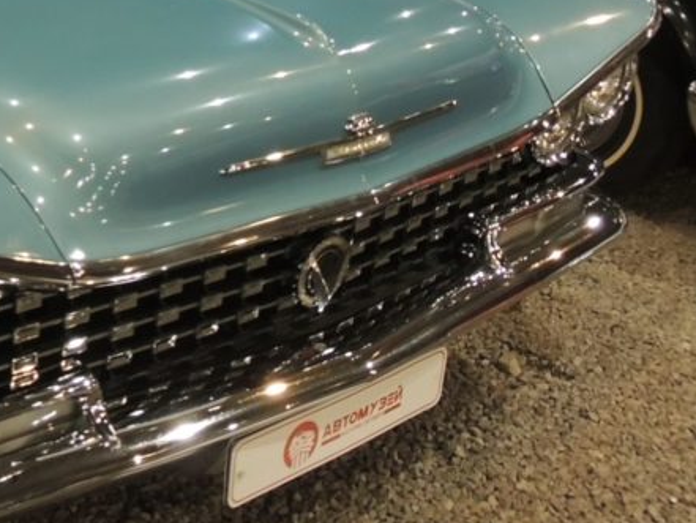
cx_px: -32
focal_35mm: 65
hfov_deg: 27.7
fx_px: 1307
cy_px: 32
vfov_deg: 22.0
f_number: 3.1
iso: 800
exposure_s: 1/15
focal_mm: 4.9
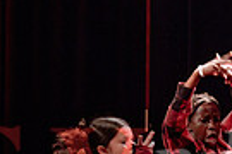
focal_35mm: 462
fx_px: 2977
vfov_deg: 3.0
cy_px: 174
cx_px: 329
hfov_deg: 4.4
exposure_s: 1/200
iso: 1600
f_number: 2.8
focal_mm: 86
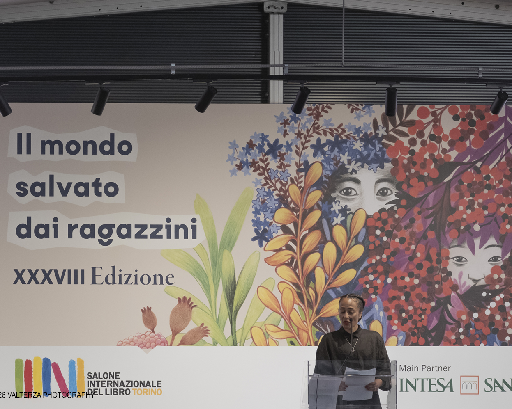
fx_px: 2379
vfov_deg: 9.8
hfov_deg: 12.3
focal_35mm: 157
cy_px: 204
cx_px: 288
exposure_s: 1/160
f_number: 7.1
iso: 2500
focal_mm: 92.4
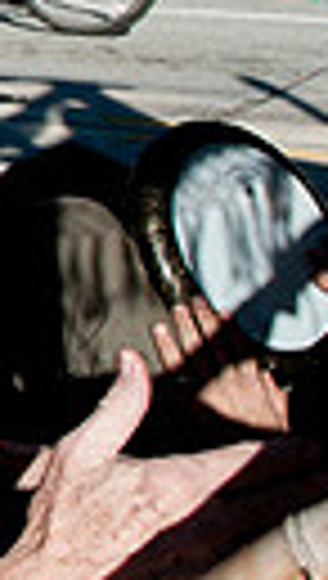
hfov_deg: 4.3
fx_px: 4125
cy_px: -218
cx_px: -786
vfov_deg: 7.9
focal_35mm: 268
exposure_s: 1/2500
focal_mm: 38
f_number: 4
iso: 250
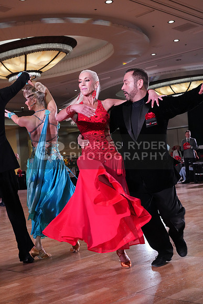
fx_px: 423
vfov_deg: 39.6
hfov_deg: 27.0
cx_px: 102
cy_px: 152
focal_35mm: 50
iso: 5000
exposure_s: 1/320
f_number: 6.3
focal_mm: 50
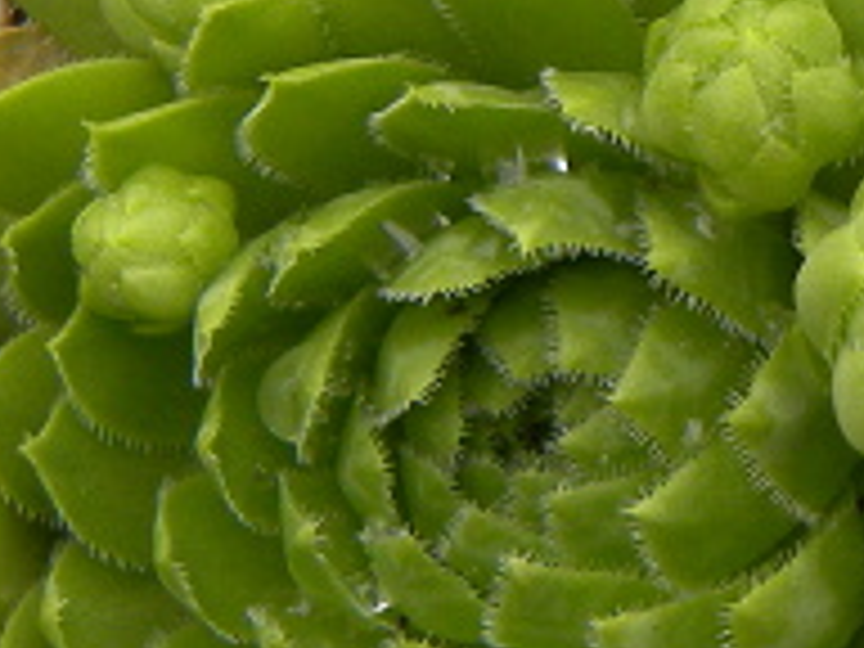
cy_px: 108
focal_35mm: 121
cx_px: 1287
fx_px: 3020
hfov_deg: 15.1
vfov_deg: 12.2
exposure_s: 1/125
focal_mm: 5.2
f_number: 2.8
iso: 100
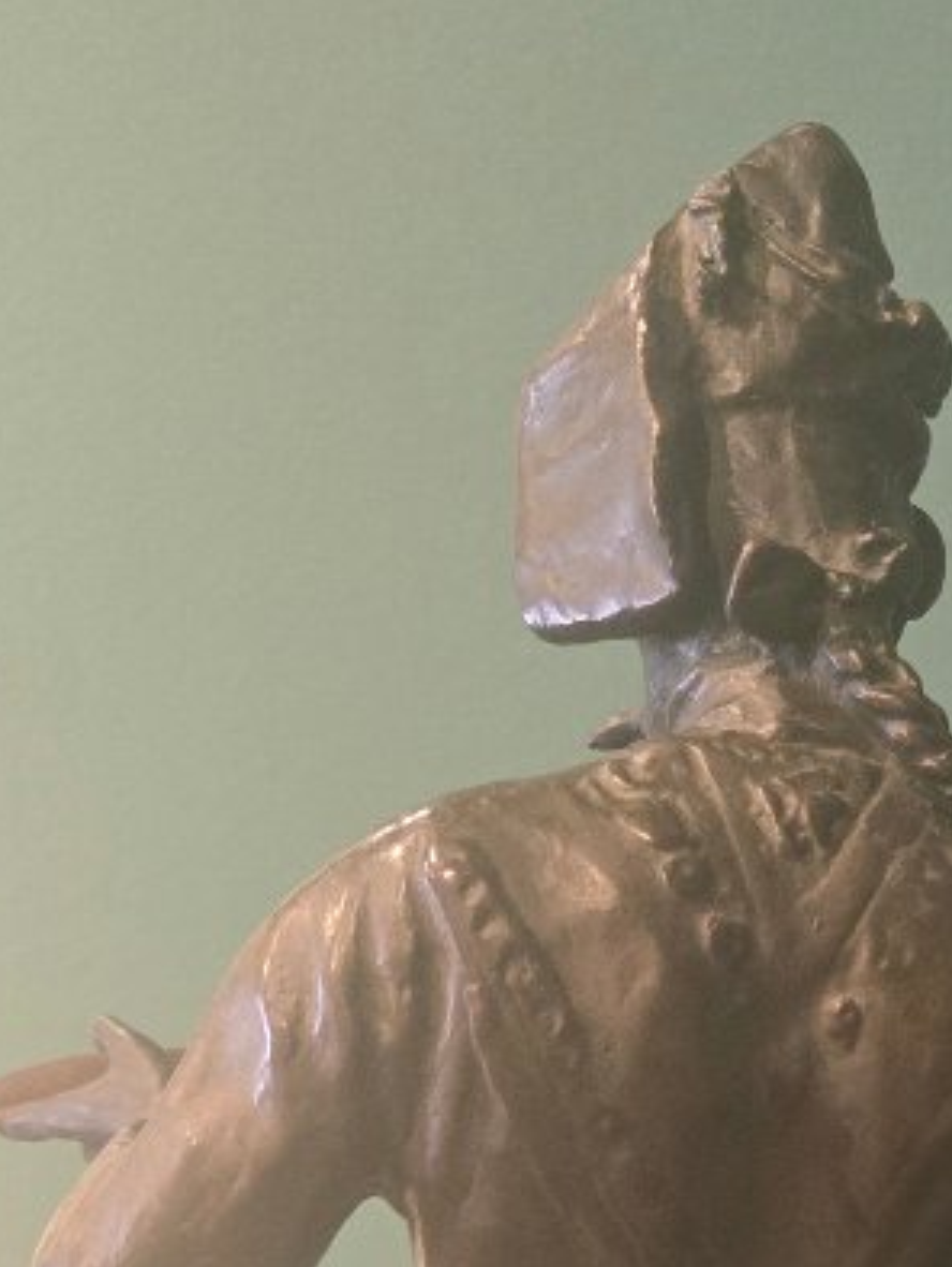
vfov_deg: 24.2
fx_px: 2564
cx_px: 1248
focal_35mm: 70
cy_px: 1659
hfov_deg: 19.4
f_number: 1.8
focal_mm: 5.4
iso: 1250
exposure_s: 1/100
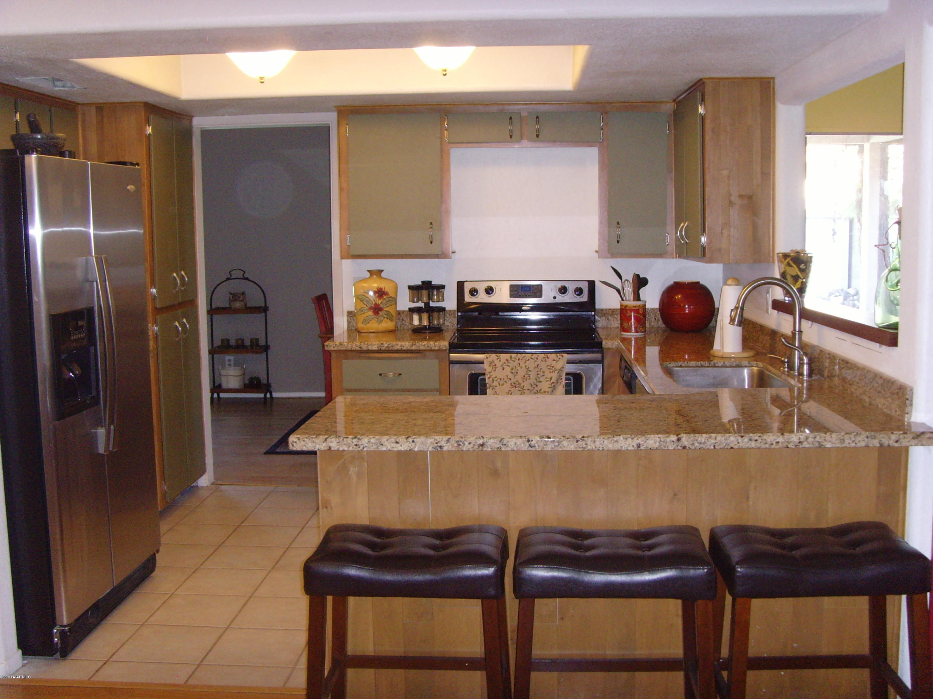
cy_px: 350
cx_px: 466
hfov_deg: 47.9
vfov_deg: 36.8
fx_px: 1051
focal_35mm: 39
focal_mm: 6.6
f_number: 3.5
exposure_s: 1/45
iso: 240
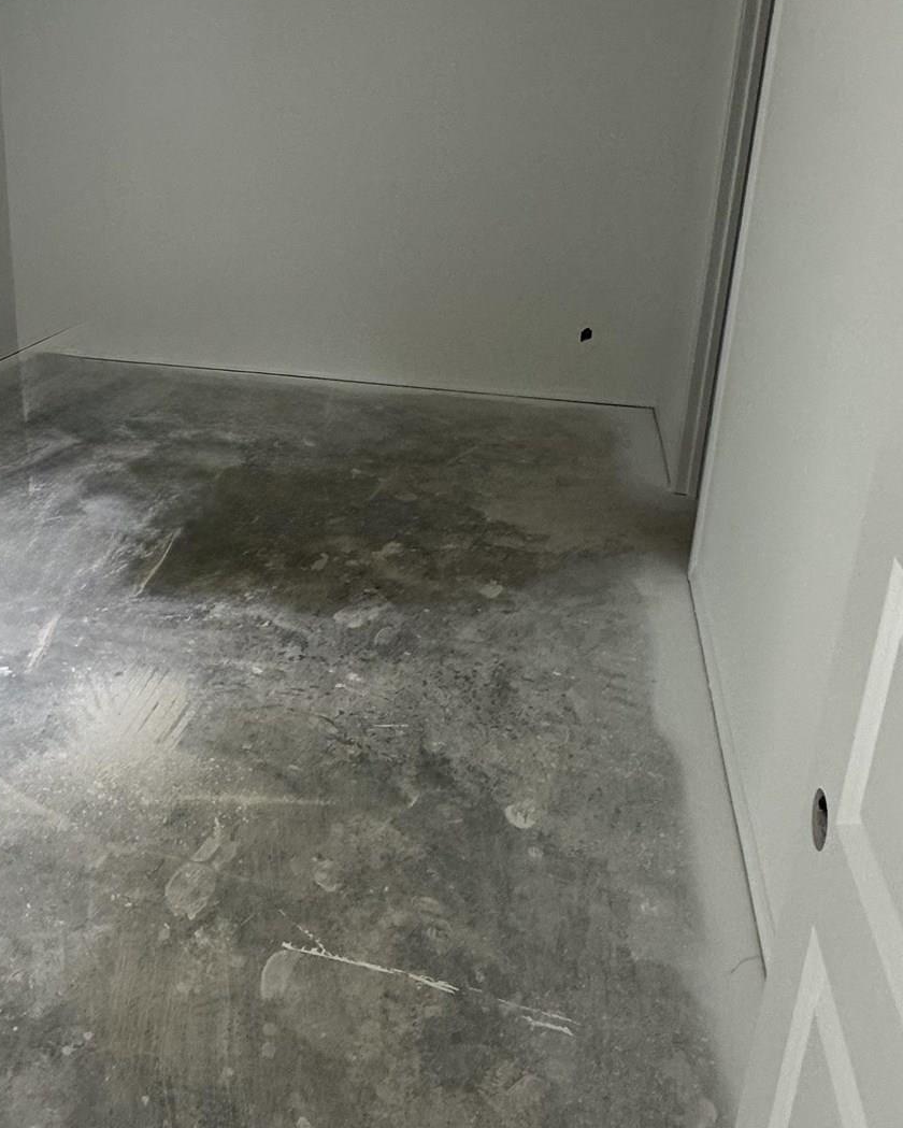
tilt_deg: -15.4
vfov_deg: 57.7
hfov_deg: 46.3
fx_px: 1002
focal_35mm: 30
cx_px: 198
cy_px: 397
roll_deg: +1.1
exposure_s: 1/99
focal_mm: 2.22
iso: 160
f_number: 2.2
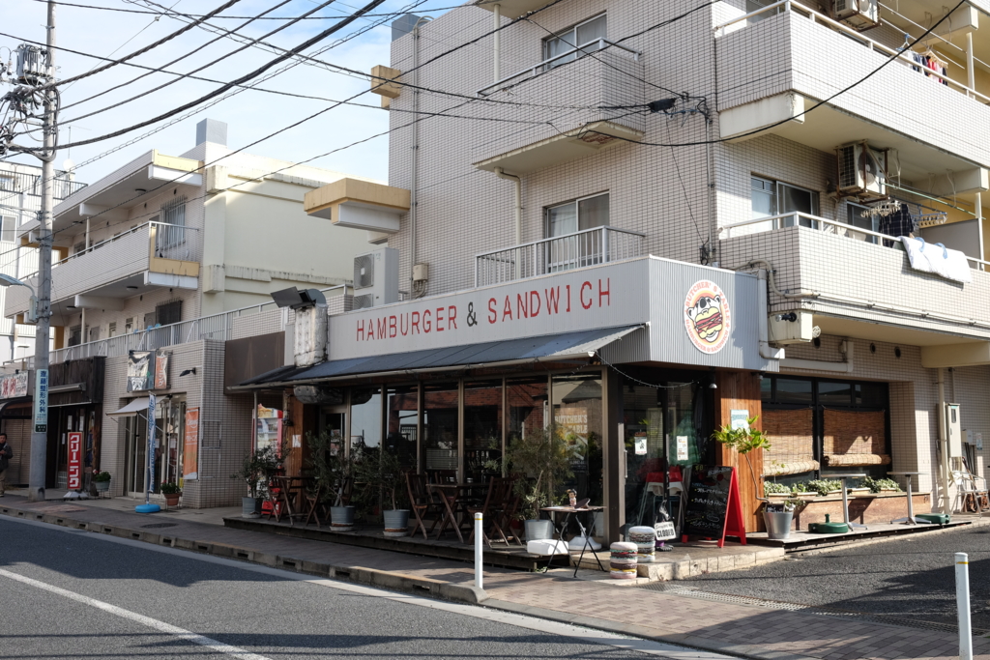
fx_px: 963
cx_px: 495
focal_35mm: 35
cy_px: 330
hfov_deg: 54.4
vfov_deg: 37.9
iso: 200
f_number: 5.6
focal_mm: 23
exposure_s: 1/320
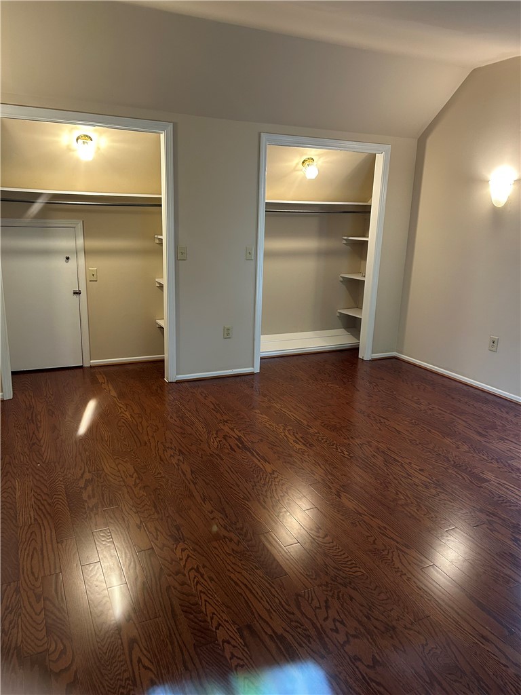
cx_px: 260
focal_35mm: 26
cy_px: 348
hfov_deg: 53.1
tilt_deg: -14.2
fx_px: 522
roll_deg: -1.8
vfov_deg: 67.3
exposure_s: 1/60
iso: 160
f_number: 1.5
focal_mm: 5.7
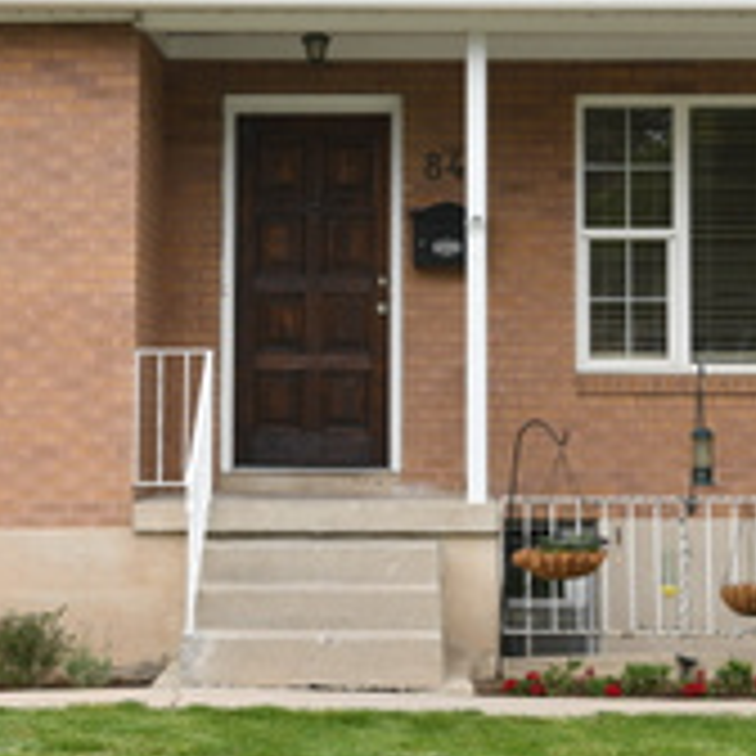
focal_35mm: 97
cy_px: 268
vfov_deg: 17.9
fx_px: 2397
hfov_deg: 17.9
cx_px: 342
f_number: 8
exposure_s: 1/60
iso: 200
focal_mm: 30
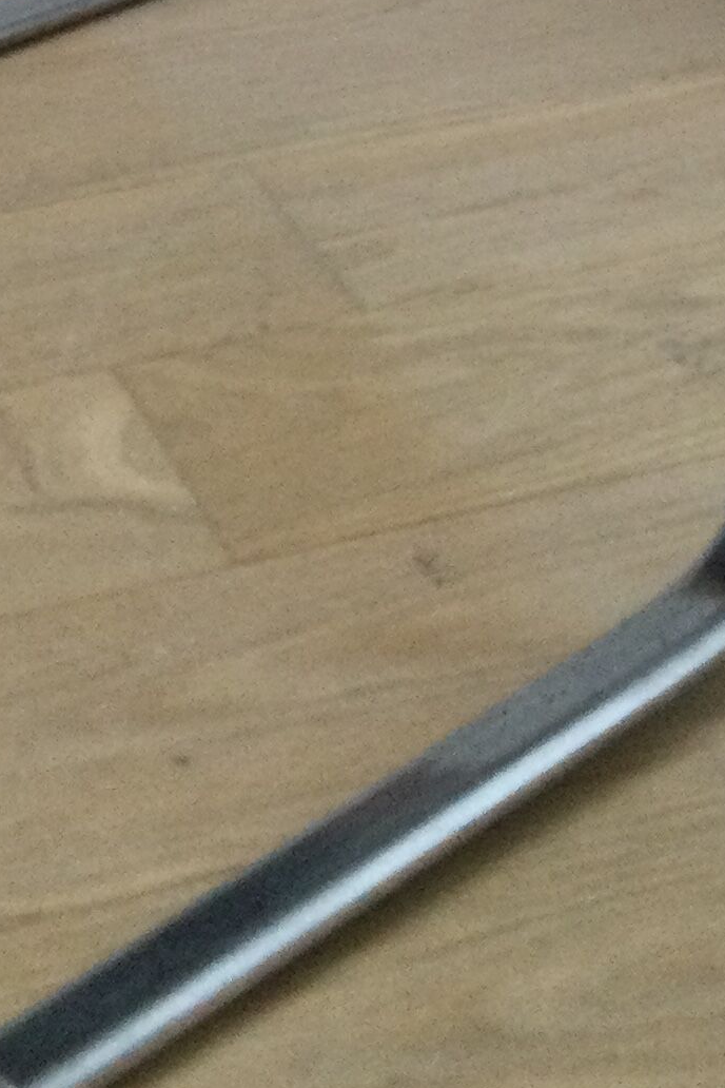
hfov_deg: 13.4
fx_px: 3081
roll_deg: +1.1
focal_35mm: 102
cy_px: -468
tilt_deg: -11.7
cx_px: 235
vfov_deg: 18.2
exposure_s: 1/33
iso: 160
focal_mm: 3.3
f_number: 2.4
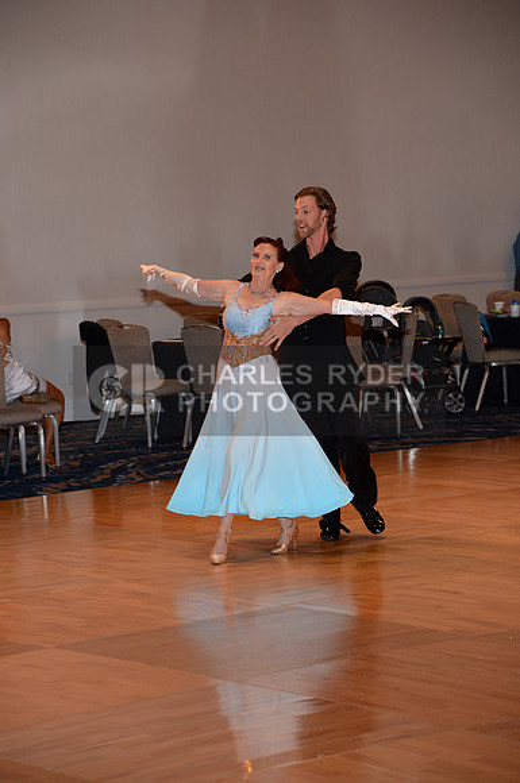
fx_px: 2390
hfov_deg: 12.4
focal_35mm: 110
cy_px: 392
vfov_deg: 18.6
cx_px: 260
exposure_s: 1/200
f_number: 5.6
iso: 800
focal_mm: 110
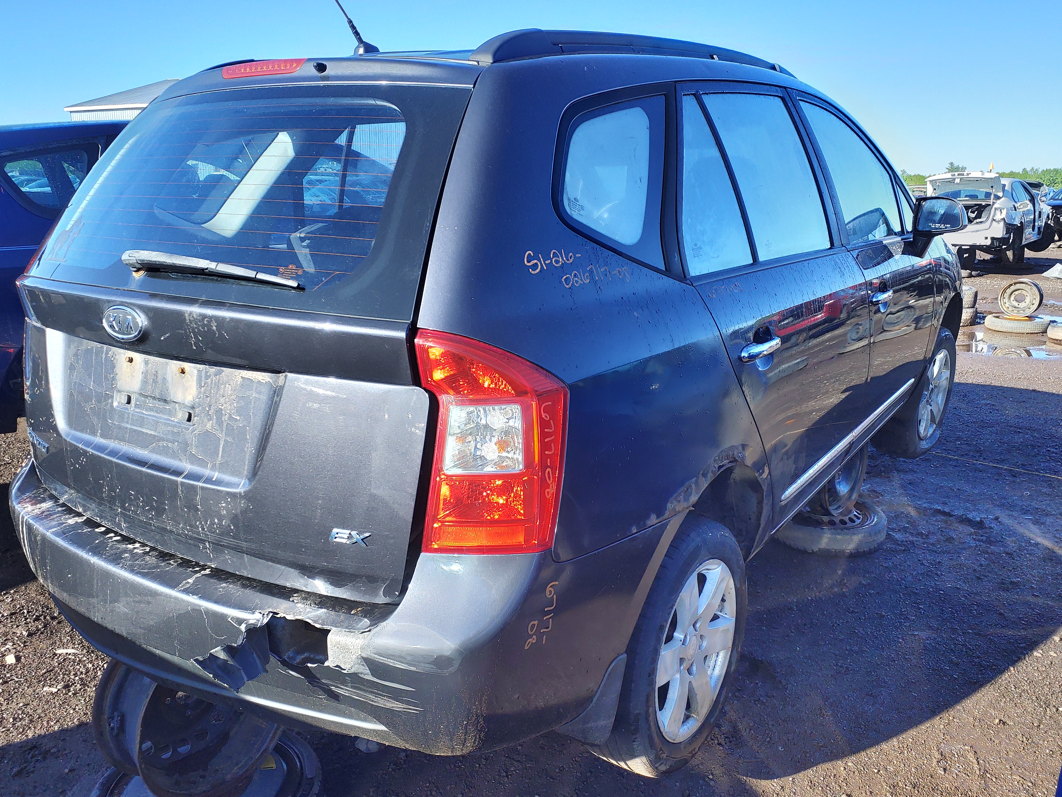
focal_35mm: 27
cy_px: 410
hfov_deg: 65.3
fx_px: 828
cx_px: 526
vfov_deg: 51.3
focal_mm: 3.58
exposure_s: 1/204
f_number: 1.9
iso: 40
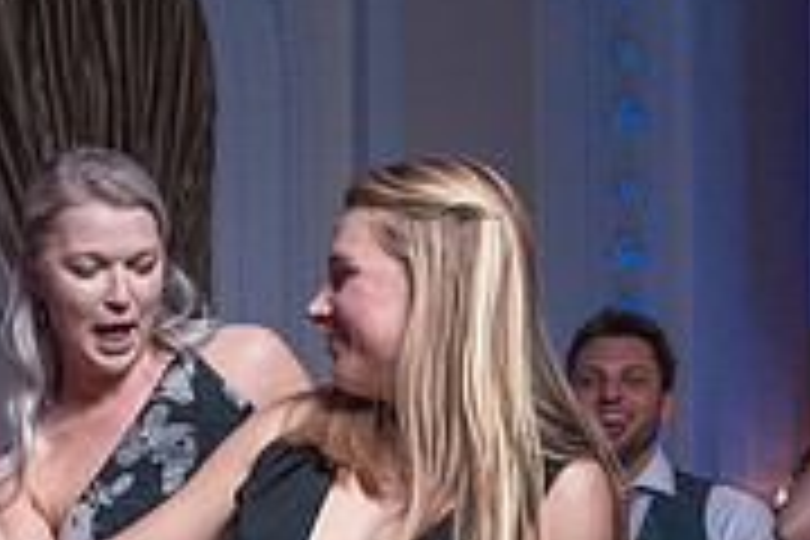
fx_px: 2430
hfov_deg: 18.7
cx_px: 137
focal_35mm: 108
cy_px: 764
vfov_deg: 12.2
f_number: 5.6
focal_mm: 31
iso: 2000
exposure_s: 1/200
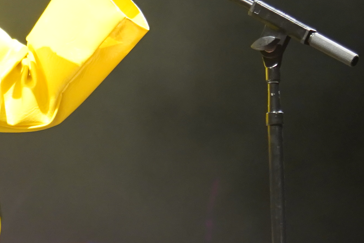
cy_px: -64
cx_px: -125
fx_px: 4792
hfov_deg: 4.3
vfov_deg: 2.9
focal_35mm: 474
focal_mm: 105
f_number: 4
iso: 1600
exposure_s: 1/160
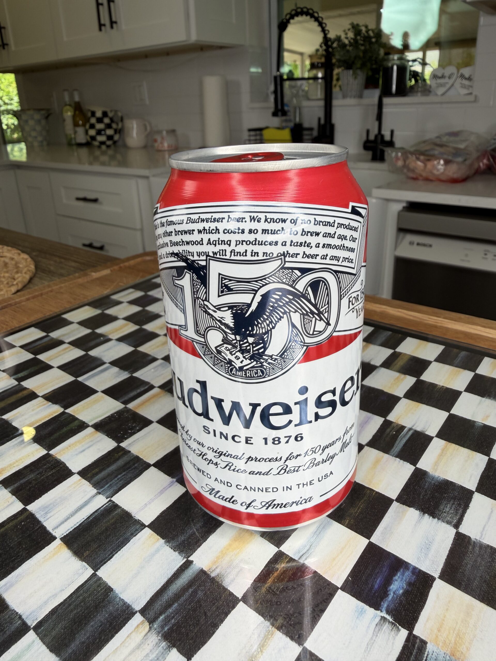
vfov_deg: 71.6
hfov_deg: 56.8
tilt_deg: -19.8
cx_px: 248
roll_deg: +2.1
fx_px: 459
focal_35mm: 24
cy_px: 330
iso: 25
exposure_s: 1/120
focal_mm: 2.22
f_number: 2.2
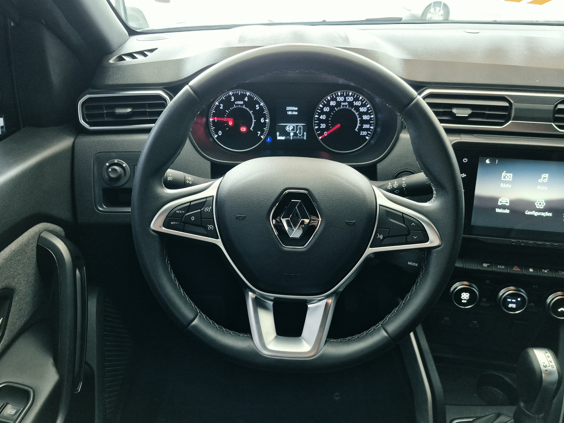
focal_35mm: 27
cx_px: 282
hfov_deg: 65.3
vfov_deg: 51.3
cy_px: 203
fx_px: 440
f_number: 1.8
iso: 500
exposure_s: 1/120
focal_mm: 5.4
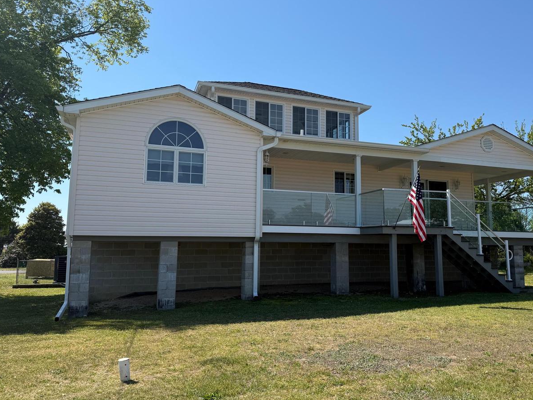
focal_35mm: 29
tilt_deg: +7.9
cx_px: 302
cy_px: 192
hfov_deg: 61.4
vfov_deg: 48.2
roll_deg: +0.1
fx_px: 447
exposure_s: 1/4673
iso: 80
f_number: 1.78
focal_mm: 6.76
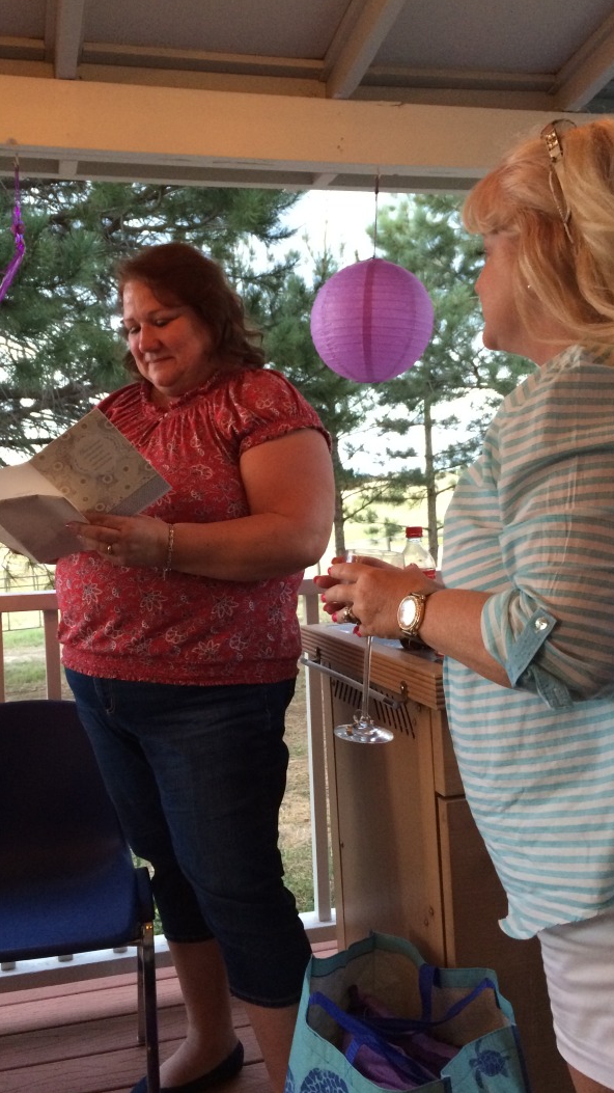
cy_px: 544
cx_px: 246
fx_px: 927
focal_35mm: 32
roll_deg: +3.0
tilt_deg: -3.9
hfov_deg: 36.5
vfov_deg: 61.0
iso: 320
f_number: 2.2
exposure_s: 1/24
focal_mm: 4.15
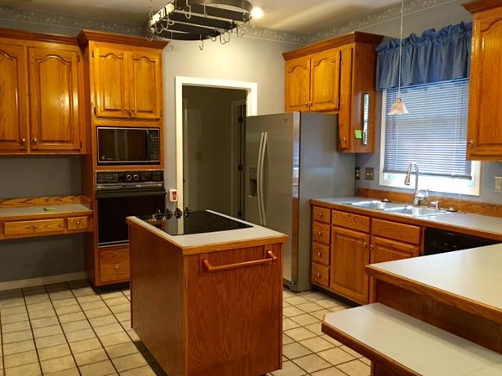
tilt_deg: -5.5
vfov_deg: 45.4
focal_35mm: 31
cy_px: 190
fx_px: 449
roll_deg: -0.5
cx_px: 258
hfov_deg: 58.4
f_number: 2.2
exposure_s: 1/15
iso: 100
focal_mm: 4.15
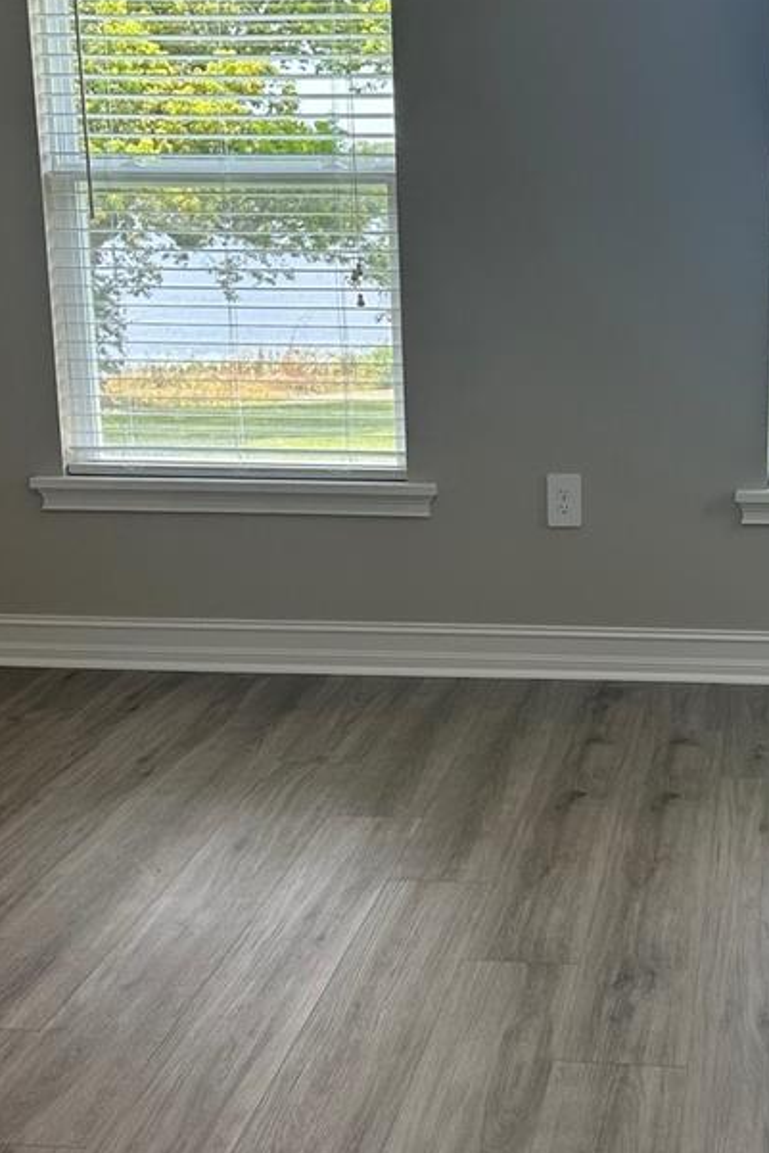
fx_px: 1729
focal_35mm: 54
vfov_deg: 36.9
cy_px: 554
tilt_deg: -13.1
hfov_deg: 24.6
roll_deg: +0.1
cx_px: 642
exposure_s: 1/284
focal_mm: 5.7
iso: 40
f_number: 1.5
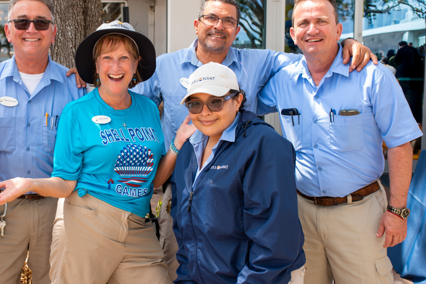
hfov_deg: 35.1
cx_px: 120
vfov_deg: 24.2
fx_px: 663
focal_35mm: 56
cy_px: 139
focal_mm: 35
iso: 100
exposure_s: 1/100
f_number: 5
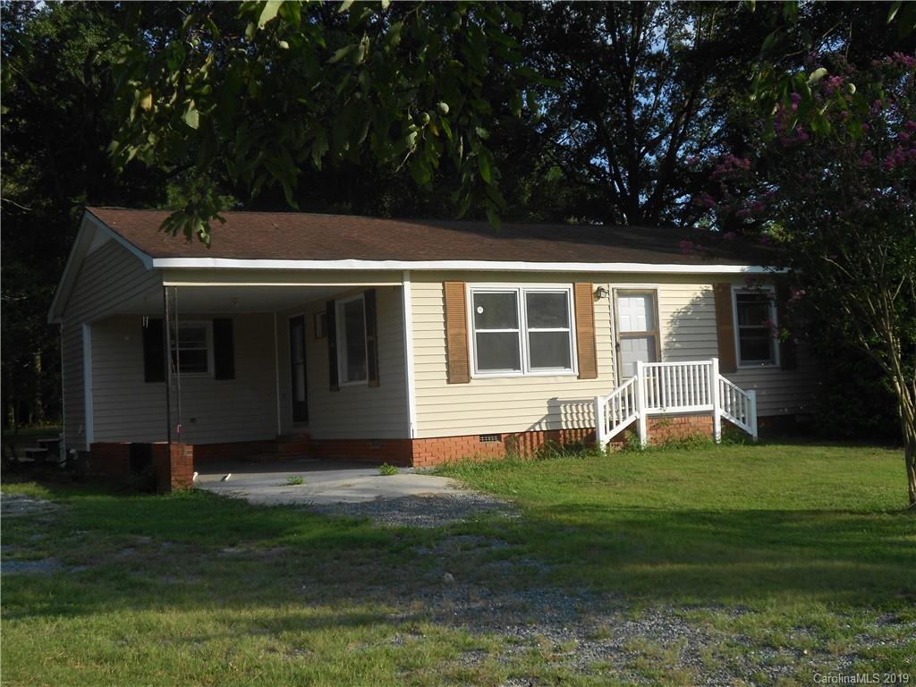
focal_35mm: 43
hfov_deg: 43.9
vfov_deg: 33.6
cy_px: 344
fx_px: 1138
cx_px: 458
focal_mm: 7.7
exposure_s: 1/500
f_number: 4.2
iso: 80
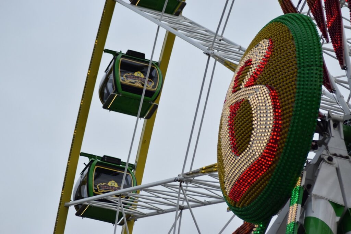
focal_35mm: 210
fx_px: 2048
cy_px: 117
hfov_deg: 9.8
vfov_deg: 6.5
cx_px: 176
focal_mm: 140
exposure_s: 1/1600
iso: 400
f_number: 5
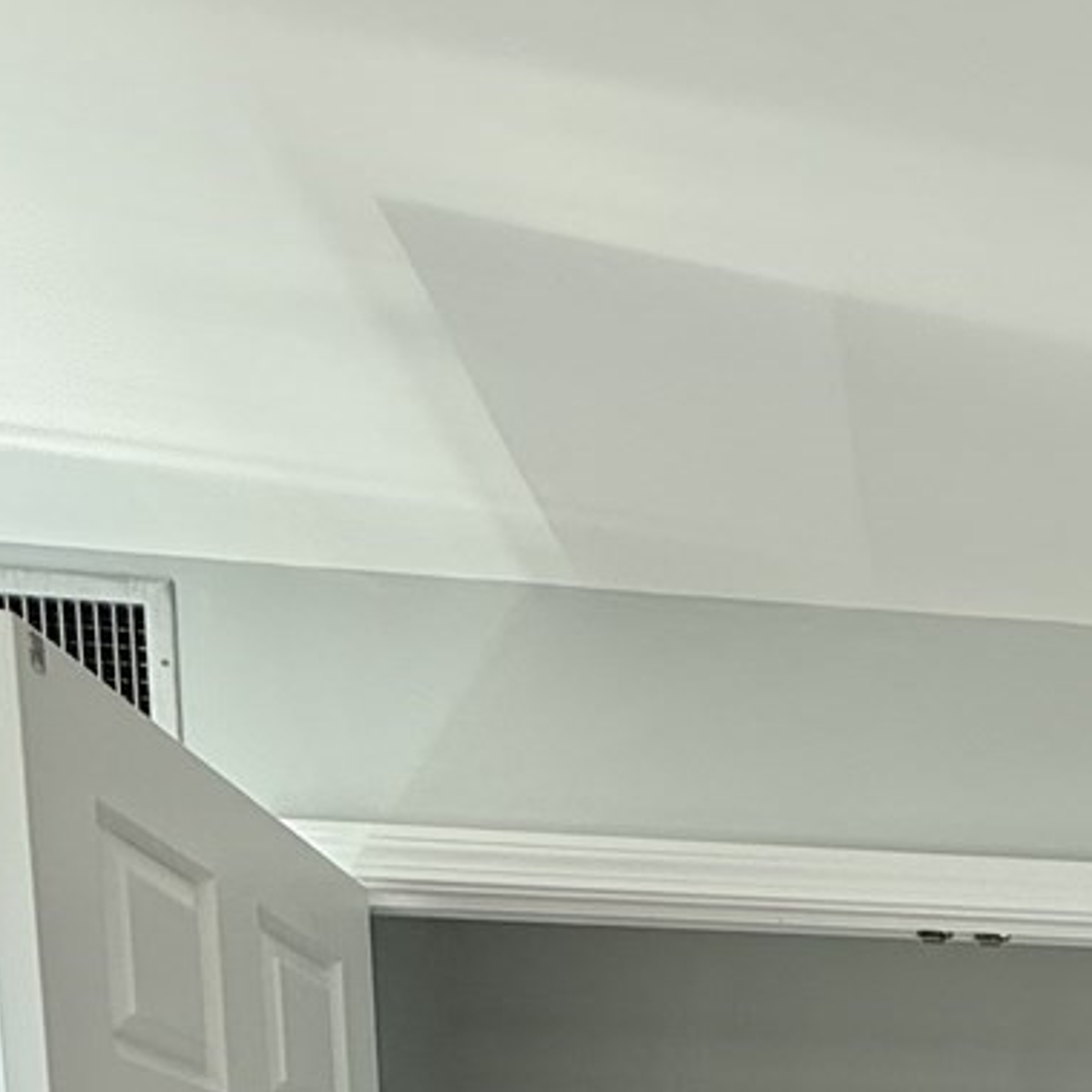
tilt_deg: -6.1
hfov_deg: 29.3
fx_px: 1785
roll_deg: -0.5
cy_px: 1647
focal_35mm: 50
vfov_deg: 25.4
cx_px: 1308
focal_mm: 2.22
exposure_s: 1/99
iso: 100
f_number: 2.2
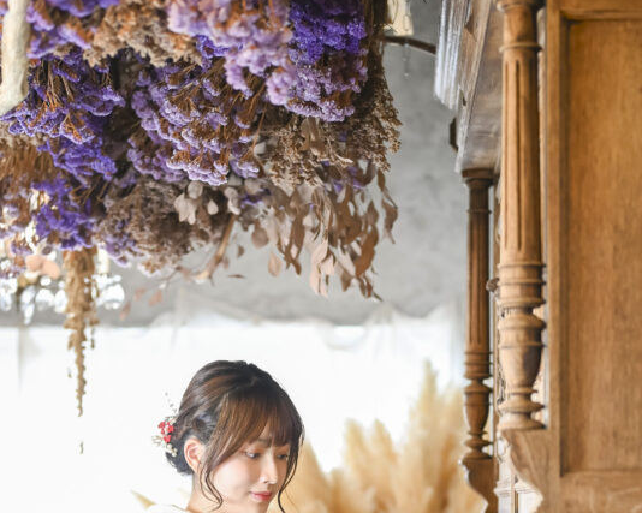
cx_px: 322
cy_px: 513
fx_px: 1710
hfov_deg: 21.3
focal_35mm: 90
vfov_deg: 16.7
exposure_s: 1/160
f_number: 1.8
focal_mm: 50
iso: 400
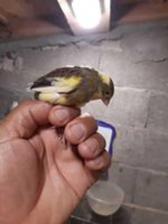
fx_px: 168
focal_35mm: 26
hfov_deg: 53.1
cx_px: 84
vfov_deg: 67.3
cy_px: 112
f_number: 1.7
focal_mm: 3.92
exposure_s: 1/50
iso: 100
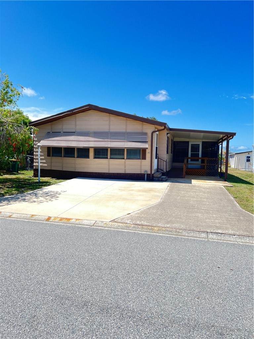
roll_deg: +0.1
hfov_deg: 53.1
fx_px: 254
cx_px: 127
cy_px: 170
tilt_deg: +1.1
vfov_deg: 67.3
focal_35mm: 26
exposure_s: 1/705
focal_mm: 5.7
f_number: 1.5
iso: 50
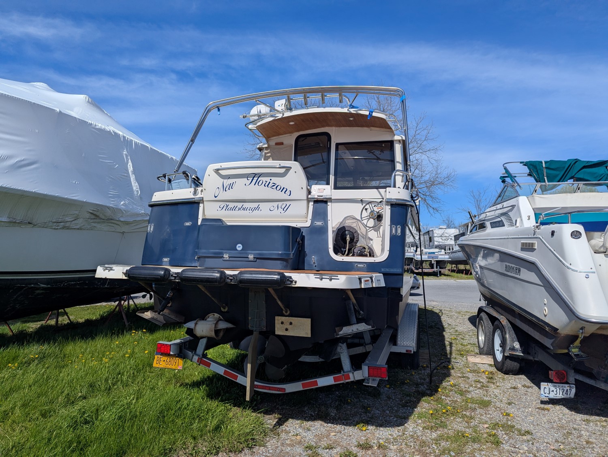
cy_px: 228
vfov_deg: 56.9
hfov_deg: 71.5
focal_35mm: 24
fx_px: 422
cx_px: 304
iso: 44
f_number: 1.85
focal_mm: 6.81
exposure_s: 1/4049
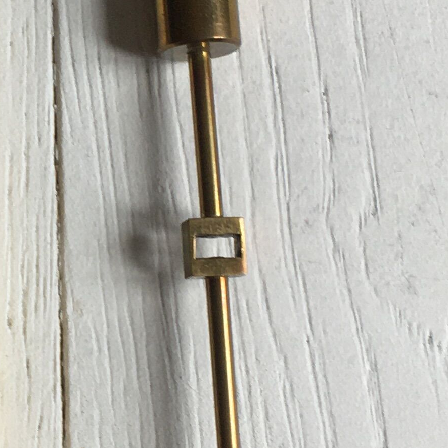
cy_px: 214
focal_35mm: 116
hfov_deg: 14.7
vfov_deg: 15.0
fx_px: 1698
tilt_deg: -82.9
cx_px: -42
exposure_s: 1/100
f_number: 2.2
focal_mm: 4.15
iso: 32
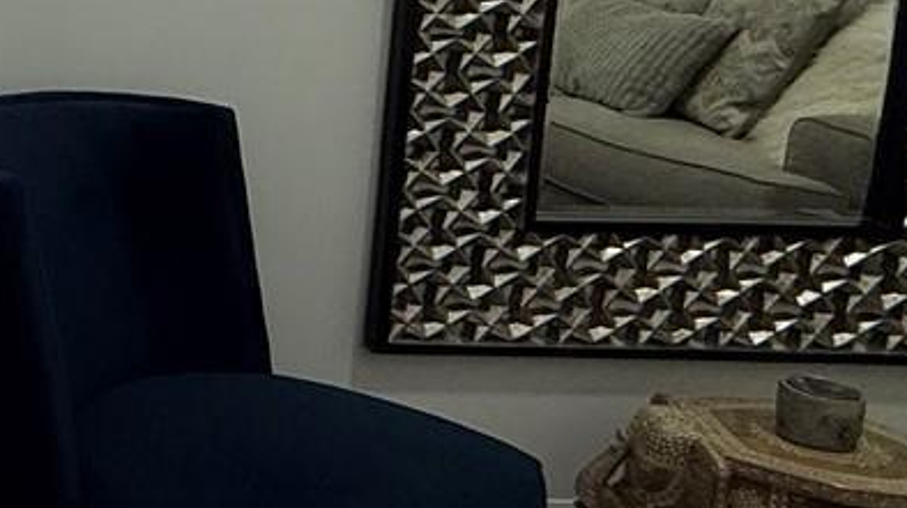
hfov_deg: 24.4
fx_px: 1490
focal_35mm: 62
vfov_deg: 18.7
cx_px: -532
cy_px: -25
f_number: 2.2
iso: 100
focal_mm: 2.22
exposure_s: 1/120
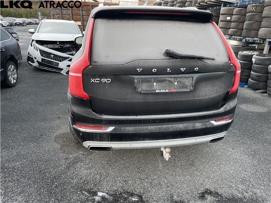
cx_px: 136
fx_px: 204
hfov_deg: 67.3
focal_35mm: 26
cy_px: 102
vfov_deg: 53.1
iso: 125
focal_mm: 4.2
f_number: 1.6
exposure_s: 1/103
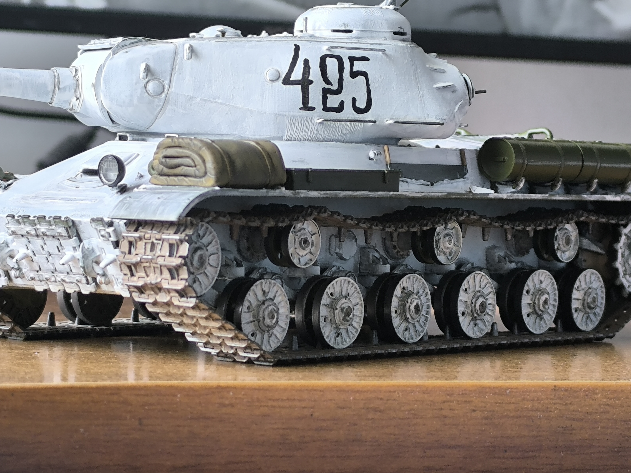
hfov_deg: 15.8
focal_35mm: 125
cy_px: 207
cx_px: 321
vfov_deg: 11.9
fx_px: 2278
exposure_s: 1/50
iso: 64
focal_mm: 6.14
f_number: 1.65
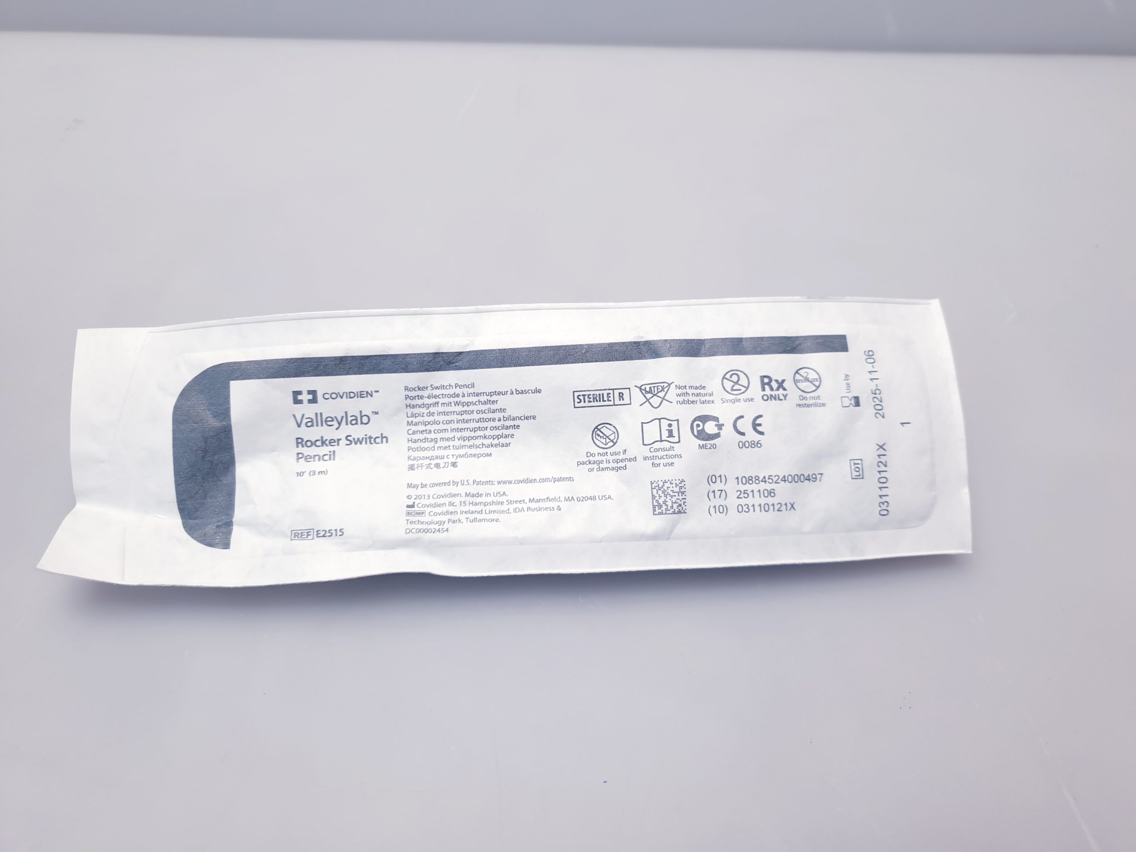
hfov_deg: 67.3
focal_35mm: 26
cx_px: 568
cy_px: 426
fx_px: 853
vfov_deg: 53.1
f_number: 1.5
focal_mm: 4.3
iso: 50
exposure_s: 1/129
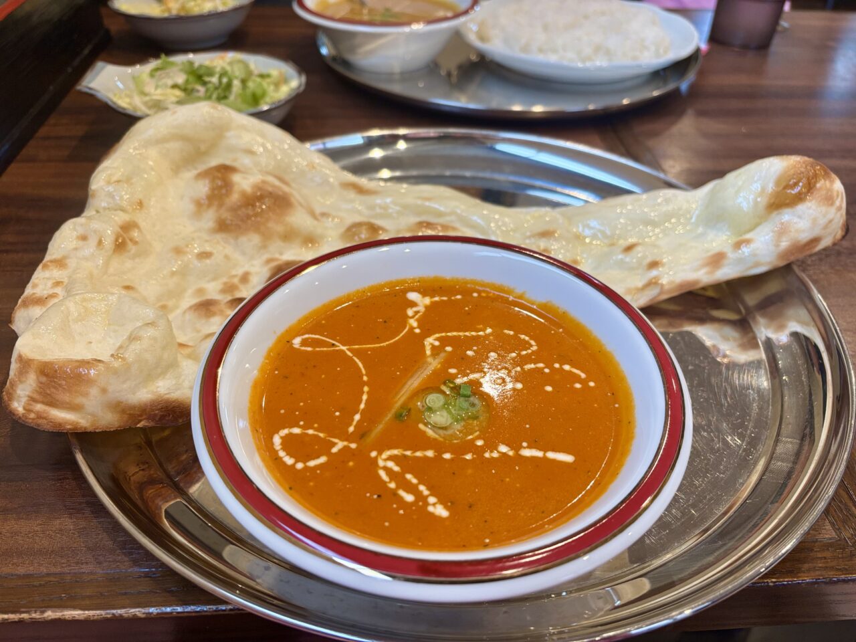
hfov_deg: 67.3
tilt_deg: -40.1
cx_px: 428
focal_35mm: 26
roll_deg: -1.8
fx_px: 643
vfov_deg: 53.1
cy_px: 321
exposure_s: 1/100
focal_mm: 5.96
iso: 125
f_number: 1.6
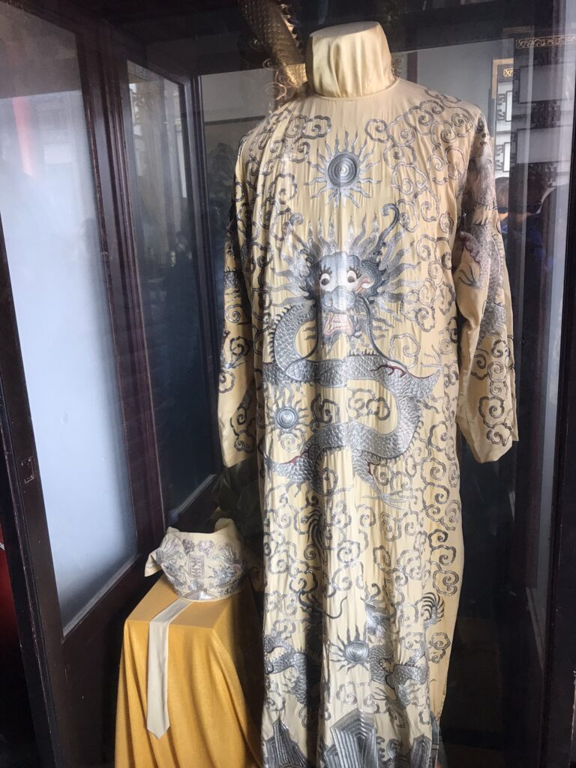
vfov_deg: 63.4
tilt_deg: -12.6
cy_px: 384
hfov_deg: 49.7
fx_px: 621
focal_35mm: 28
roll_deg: +2.6
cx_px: 288
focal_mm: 3.99
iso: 25
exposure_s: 1/33
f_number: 1.8
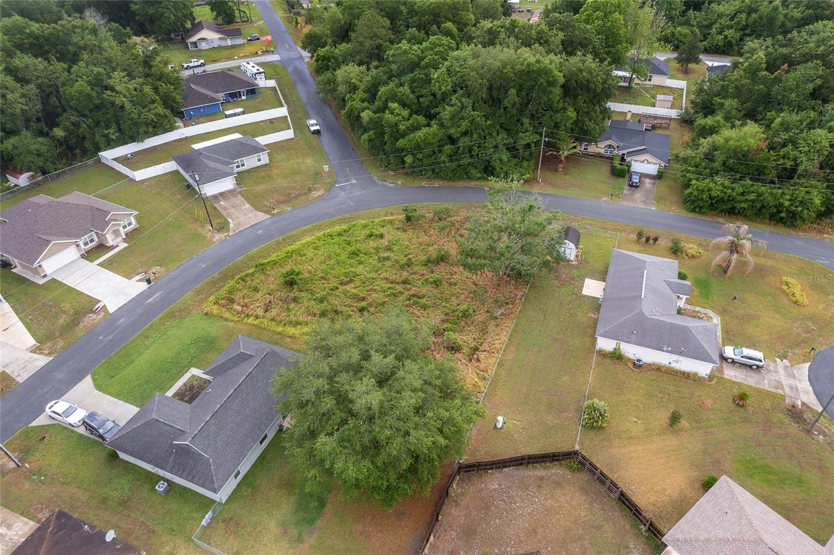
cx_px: 417
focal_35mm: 22
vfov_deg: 57.2
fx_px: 509
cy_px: 278
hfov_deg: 78.6
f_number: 2.8
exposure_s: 1/200
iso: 100
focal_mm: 8.38
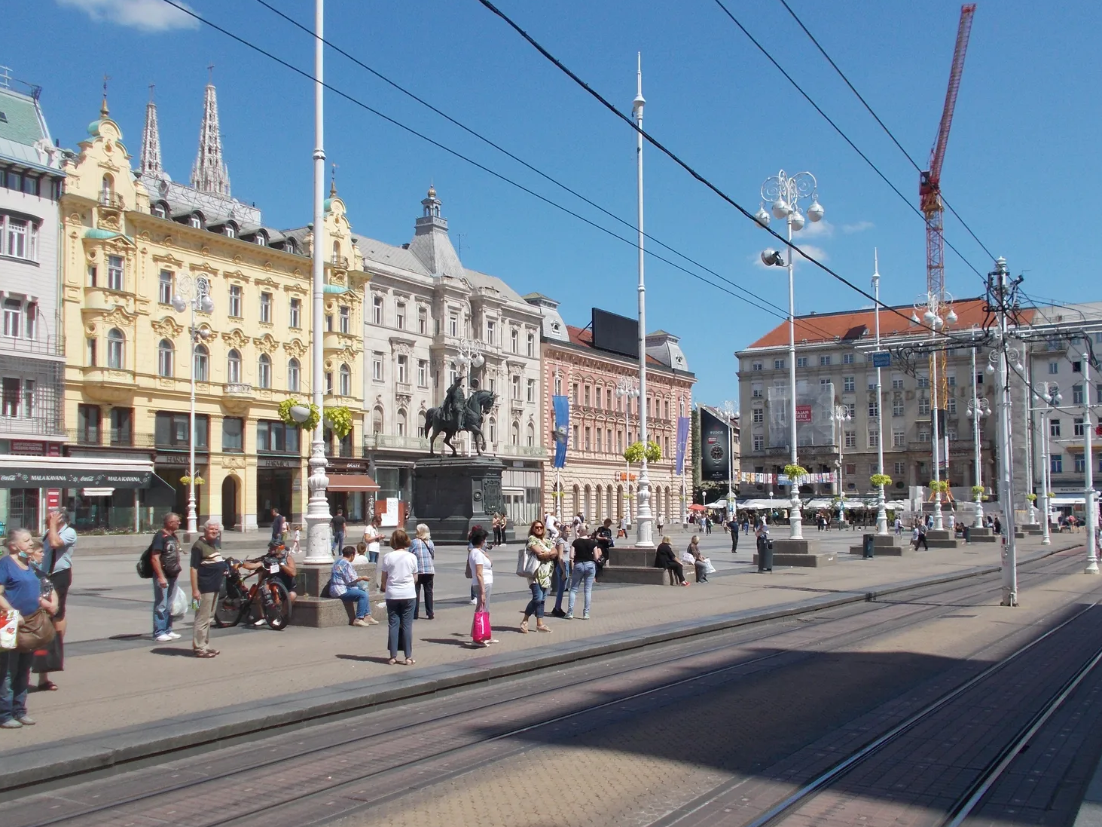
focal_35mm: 32
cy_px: 452
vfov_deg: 44.1
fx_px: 1019
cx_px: 559
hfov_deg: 56.8
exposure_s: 1/200
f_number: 8
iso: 80
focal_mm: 4.6
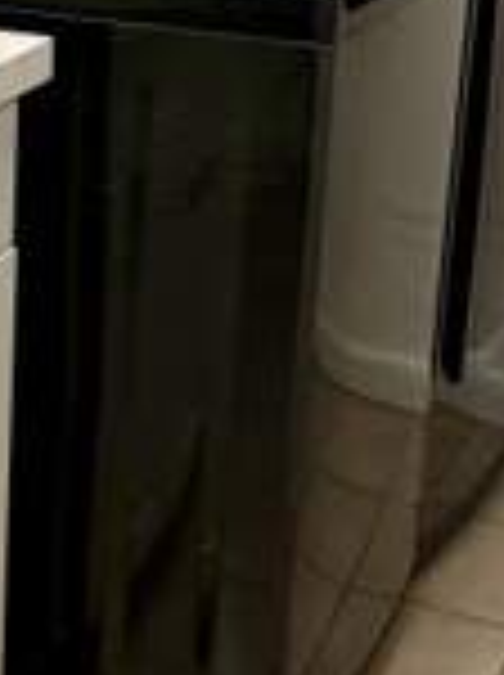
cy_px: 76
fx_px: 2161
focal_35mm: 111
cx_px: -351
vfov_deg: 17.5
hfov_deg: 12.4
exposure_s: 1/120
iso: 125
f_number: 1.5
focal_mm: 5.7
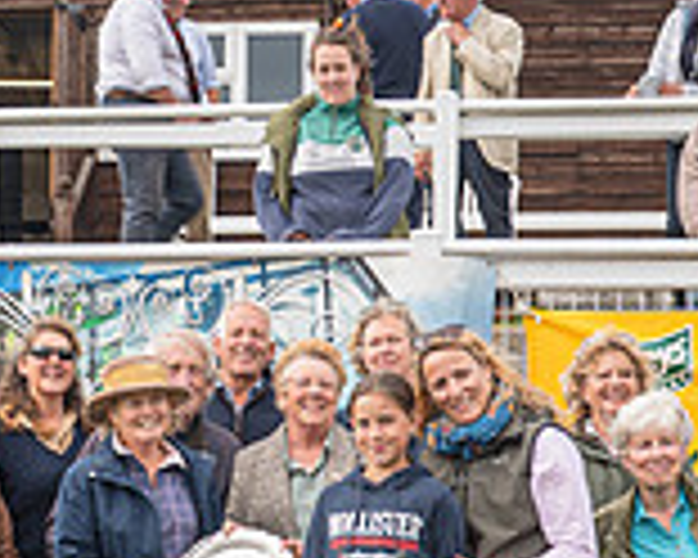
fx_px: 2024
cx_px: 255
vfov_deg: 15.4
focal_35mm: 98
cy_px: 554
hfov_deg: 19.5
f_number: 6.3
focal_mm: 24
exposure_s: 1/60
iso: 80
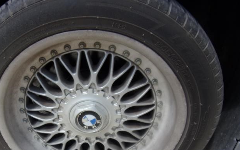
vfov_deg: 37.2
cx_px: 89
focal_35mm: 33
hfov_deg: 57.4
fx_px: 216
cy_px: 116
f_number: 3.3
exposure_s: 1/750
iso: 80
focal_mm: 4.3
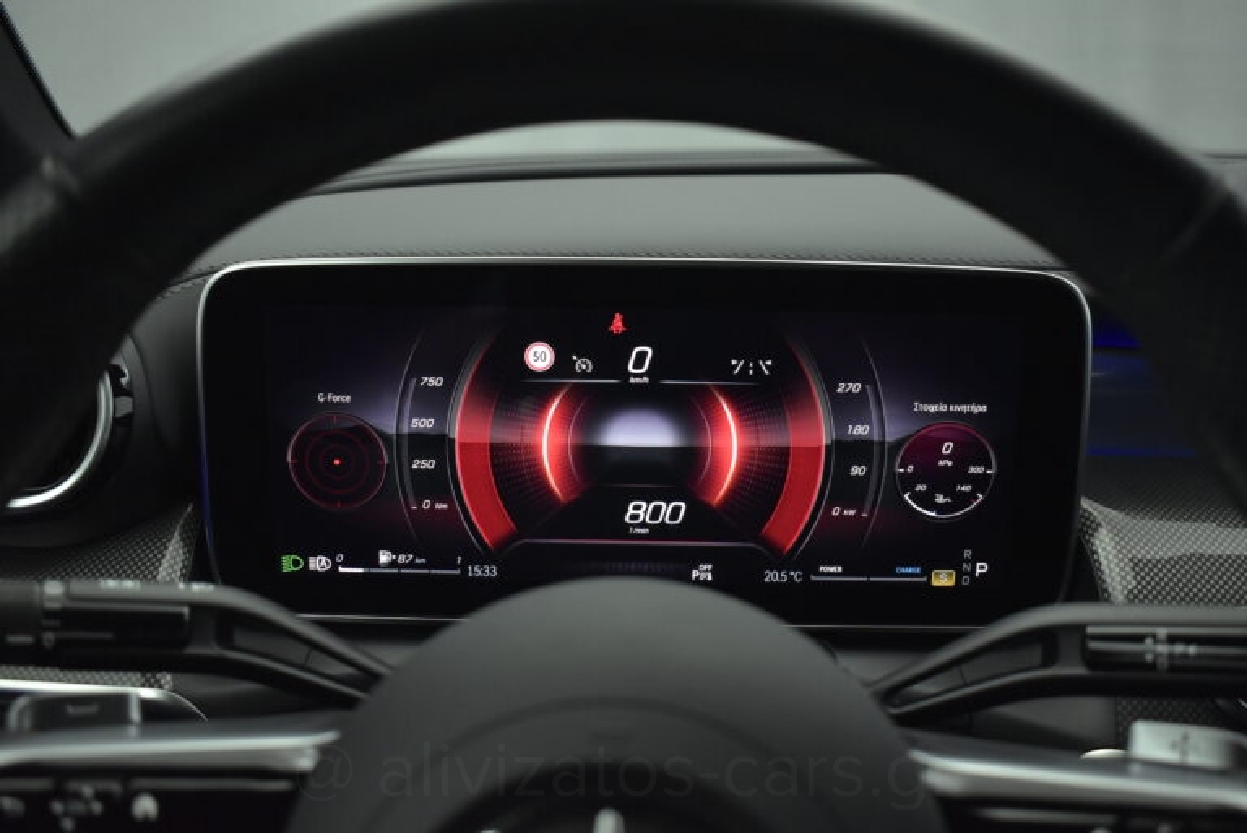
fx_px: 1144
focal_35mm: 33
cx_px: 624
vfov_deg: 40.0
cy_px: 416
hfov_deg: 57.2
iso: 1600
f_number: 3.8
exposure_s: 1/100
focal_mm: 22
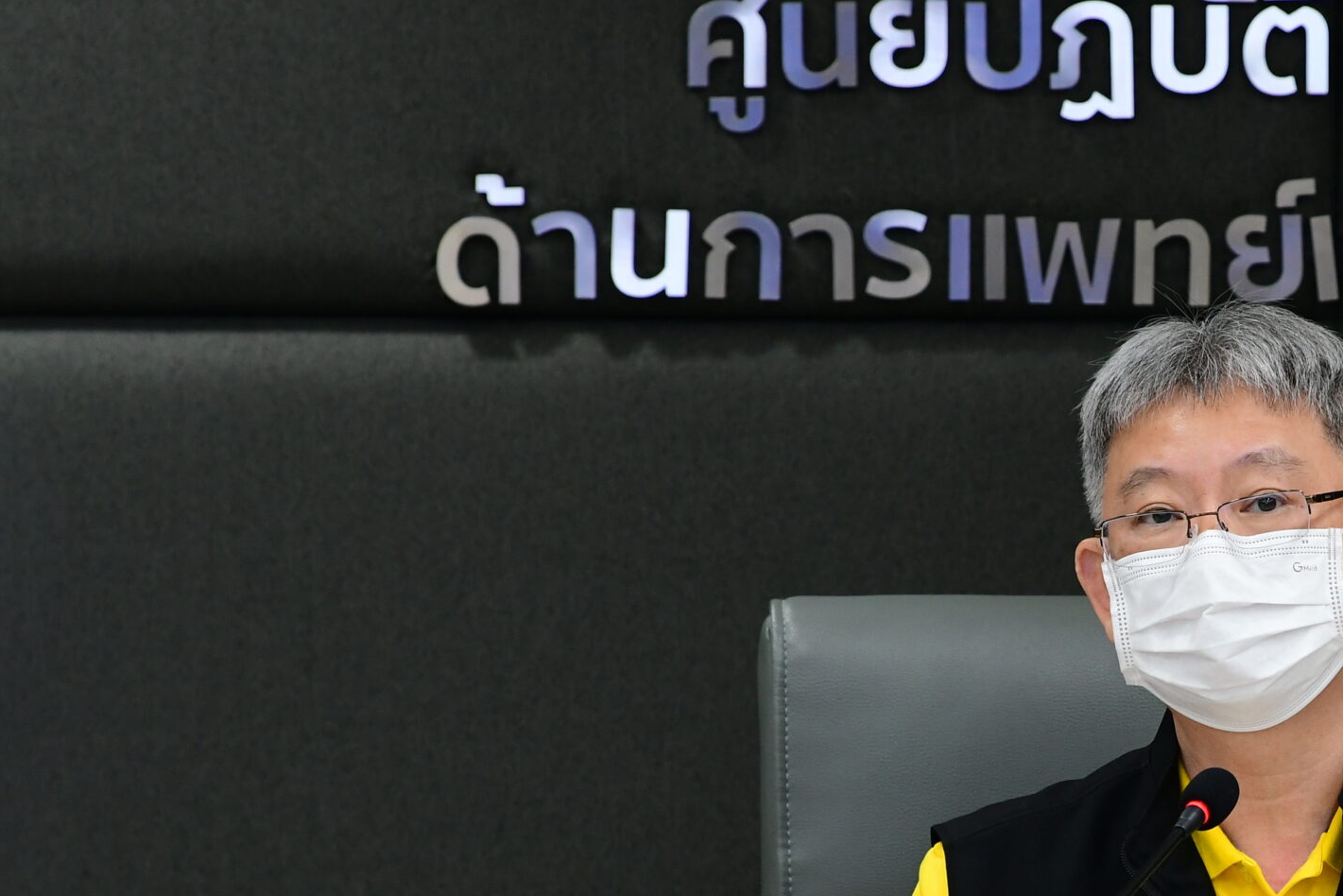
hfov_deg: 4.1
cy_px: 712
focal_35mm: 499
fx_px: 18618
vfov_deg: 2.8
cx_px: 1200
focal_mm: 185
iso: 1000
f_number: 4.5
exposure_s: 1/100
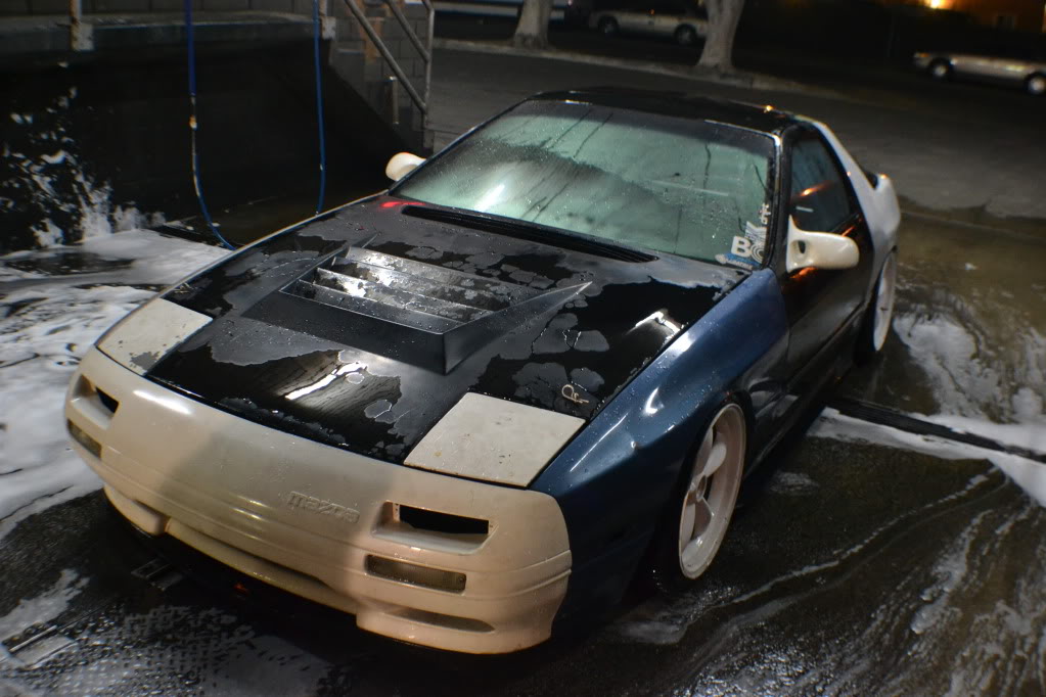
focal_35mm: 45
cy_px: 348
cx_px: 523
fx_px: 1307
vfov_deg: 29.9
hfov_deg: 43.6
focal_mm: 30
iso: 2000
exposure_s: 1/15
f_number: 4.5
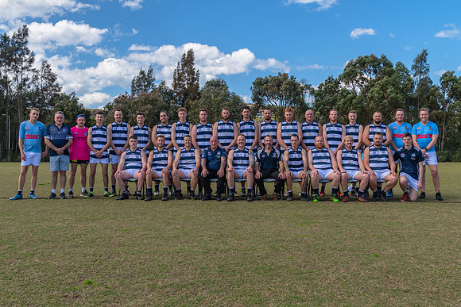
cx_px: 229
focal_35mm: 34
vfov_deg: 39.4
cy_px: 154
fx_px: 429
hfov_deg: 56.5
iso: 200
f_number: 8
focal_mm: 20
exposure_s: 1/500
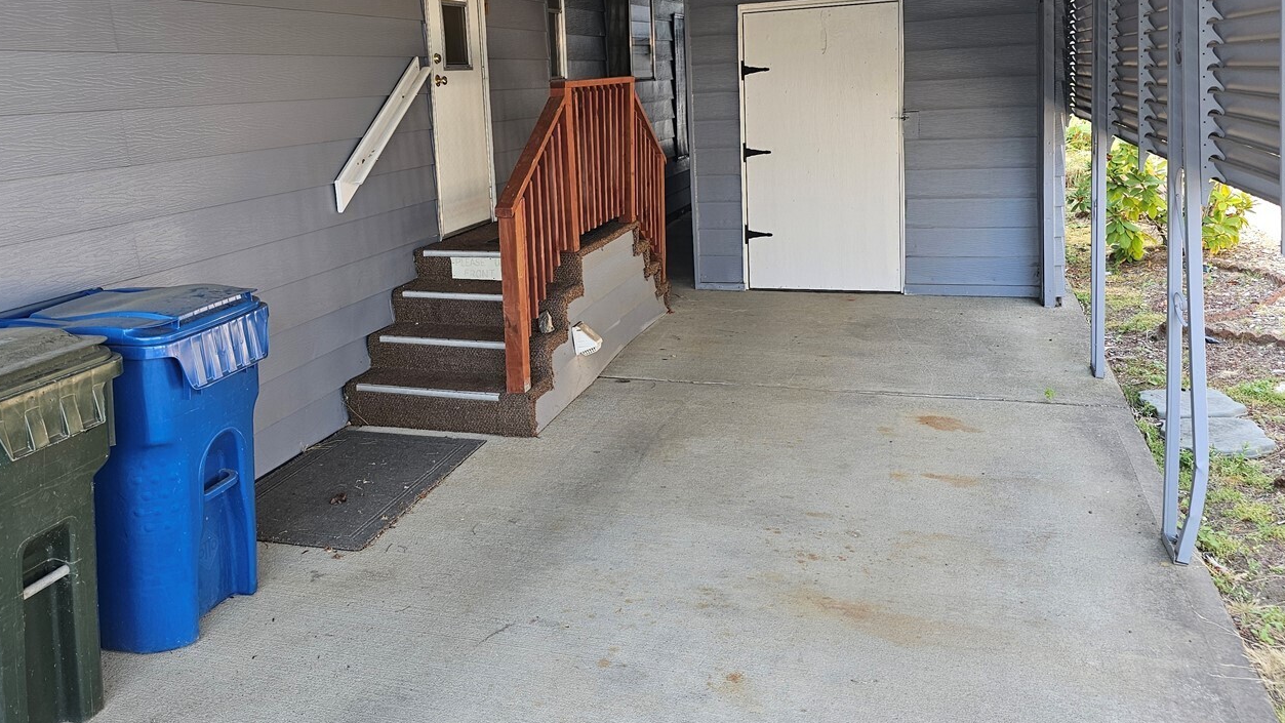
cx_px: 560
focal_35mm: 32
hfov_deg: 60.8
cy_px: 228
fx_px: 1090
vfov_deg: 36.2
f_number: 1.7
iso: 50
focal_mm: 6.3
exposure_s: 1/180
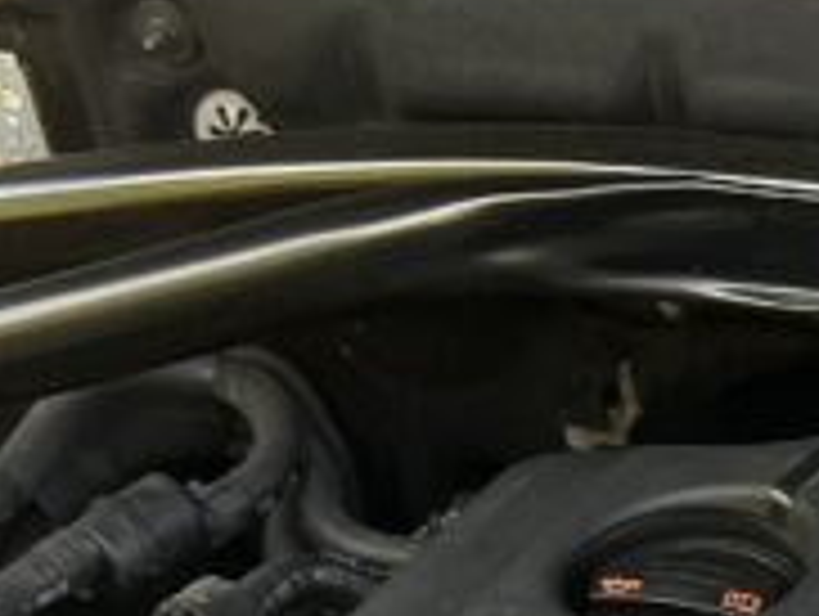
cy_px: 1236
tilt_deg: -47.1
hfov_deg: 12.8
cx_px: 1220
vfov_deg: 9.5
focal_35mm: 146
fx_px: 3459
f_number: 1.5
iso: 64
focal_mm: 5.7
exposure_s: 1/121
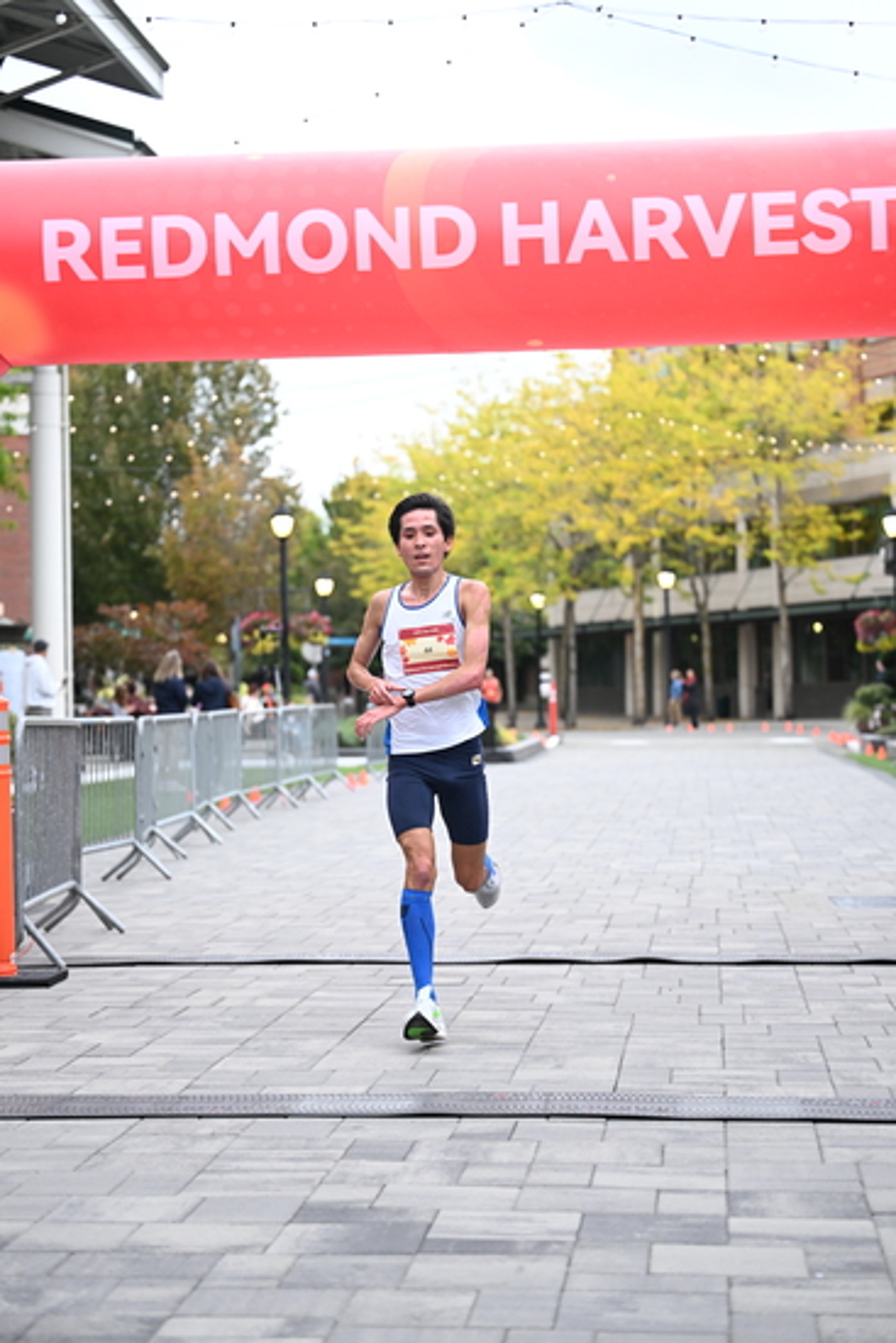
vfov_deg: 28.8
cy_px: 672
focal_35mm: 70
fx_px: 2611
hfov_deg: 19.5
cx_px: 448
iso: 1600
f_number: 2.8
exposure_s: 1/800
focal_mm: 70
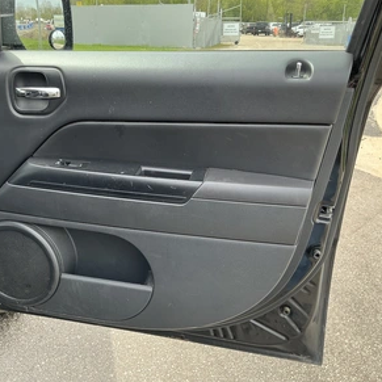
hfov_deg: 48.1
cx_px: 151
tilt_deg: -20.2
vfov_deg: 48.4
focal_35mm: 34
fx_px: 424
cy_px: 196
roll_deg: -0.3
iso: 20
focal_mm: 3
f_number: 1.8
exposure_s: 1/237
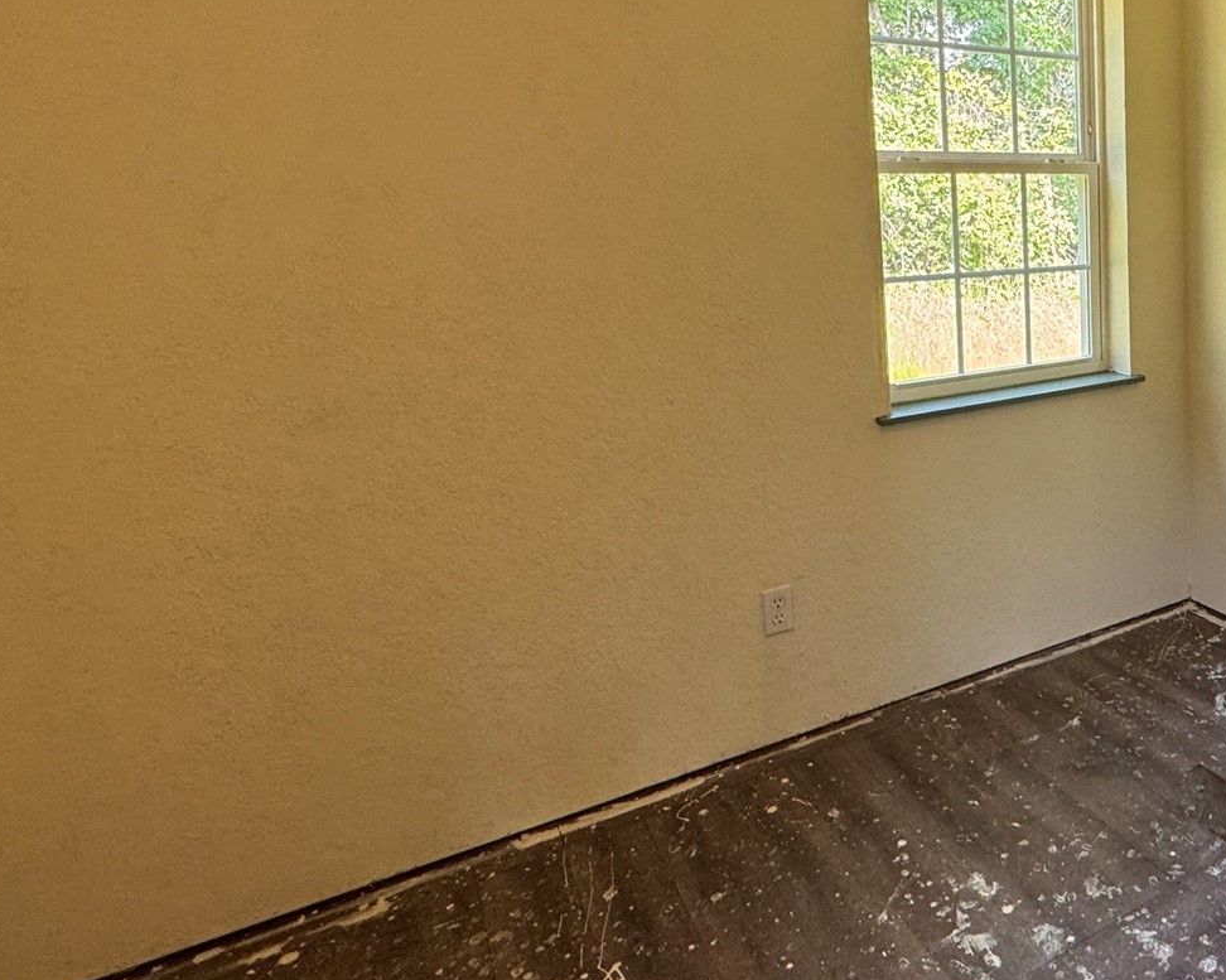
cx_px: 1133
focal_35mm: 27
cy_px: 347
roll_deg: +0.2
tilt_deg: -9.2
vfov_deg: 52.4
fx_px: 979
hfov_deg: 54.6
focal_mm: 2.22
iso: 160
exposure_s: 1/120
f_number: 2.2
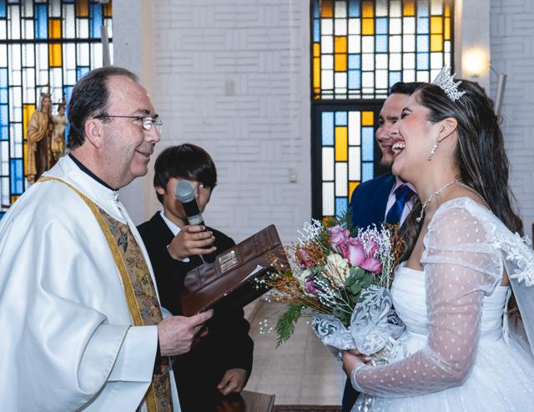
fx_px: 754
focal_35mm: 48
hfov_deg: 39.0
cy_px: 206
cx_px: 297
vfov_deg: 30.6
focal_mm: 43
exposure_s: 1/160
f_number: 7.1
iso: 2500
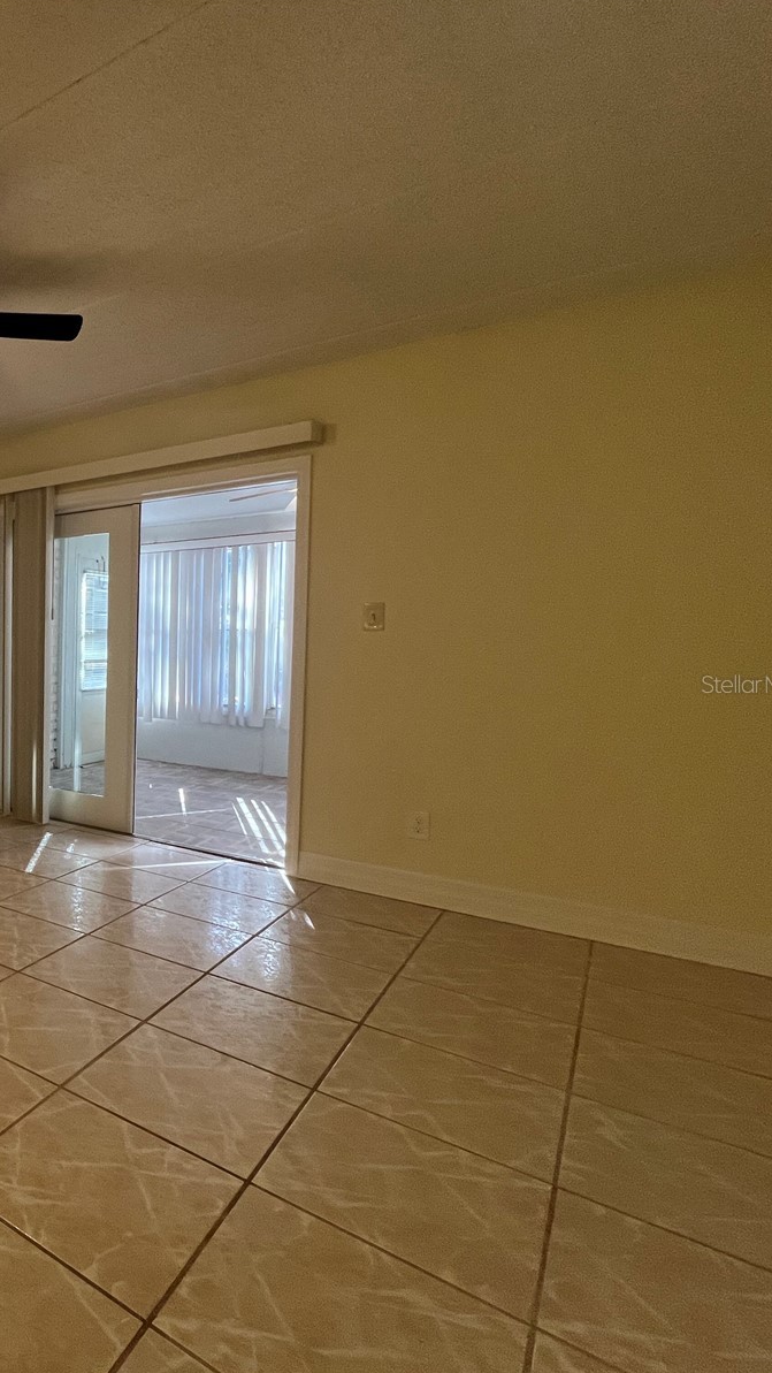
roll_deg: -0.6
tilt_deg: -4.1
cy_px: 684
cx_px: -110
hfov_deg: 42.8
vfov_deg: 89.6
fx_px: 691
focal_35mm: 19
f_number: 1.8
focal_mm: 1.57
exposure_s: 1/60
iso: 160
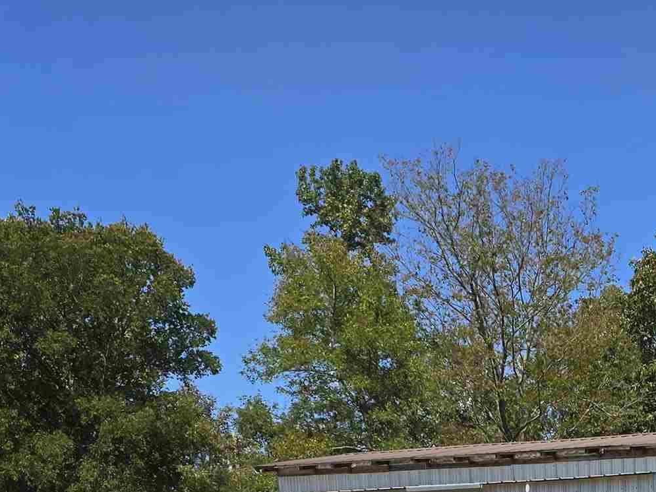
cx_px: 663
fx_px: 1345
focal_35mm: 71
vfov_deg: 18.3
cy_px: 749
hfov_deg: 25.9
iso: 12
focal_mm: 6.3
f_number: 1.7
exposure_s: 1/854
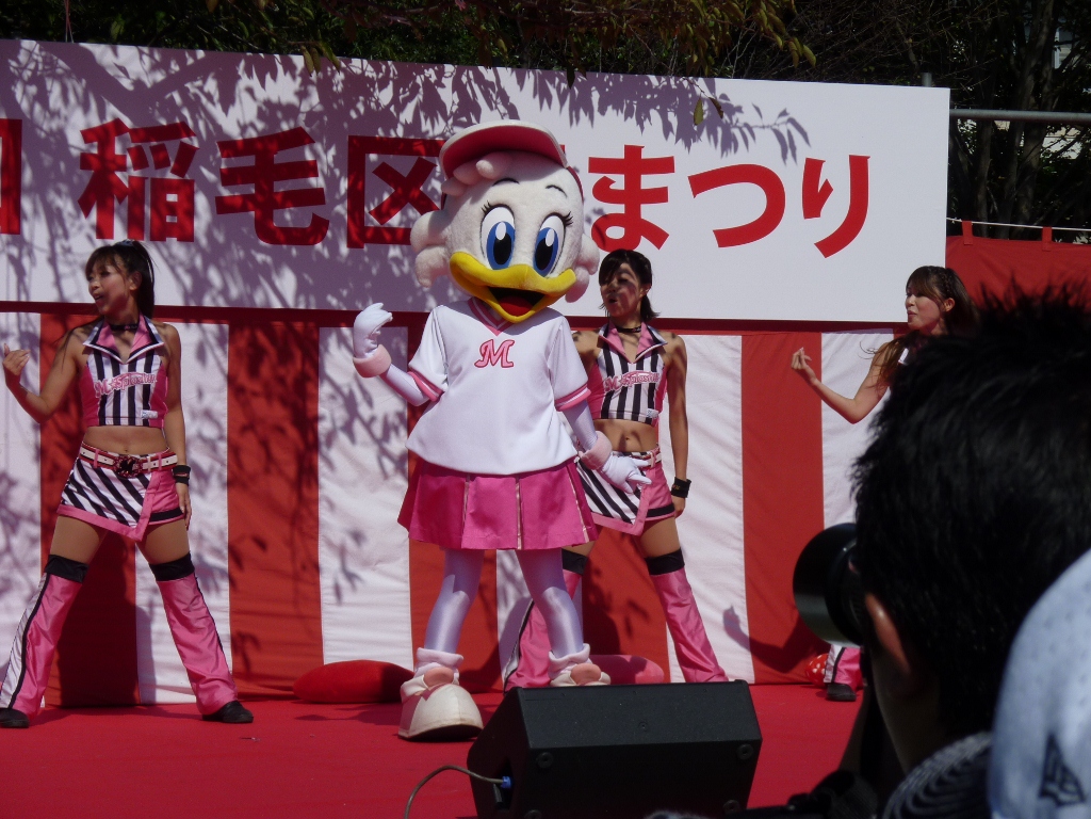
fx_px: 3530
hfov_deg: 17.6
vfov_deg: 13.2
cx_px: 546
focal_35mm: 112
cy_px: 410
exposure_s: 1/1000
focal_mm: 20.2
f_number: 5.3
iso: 80
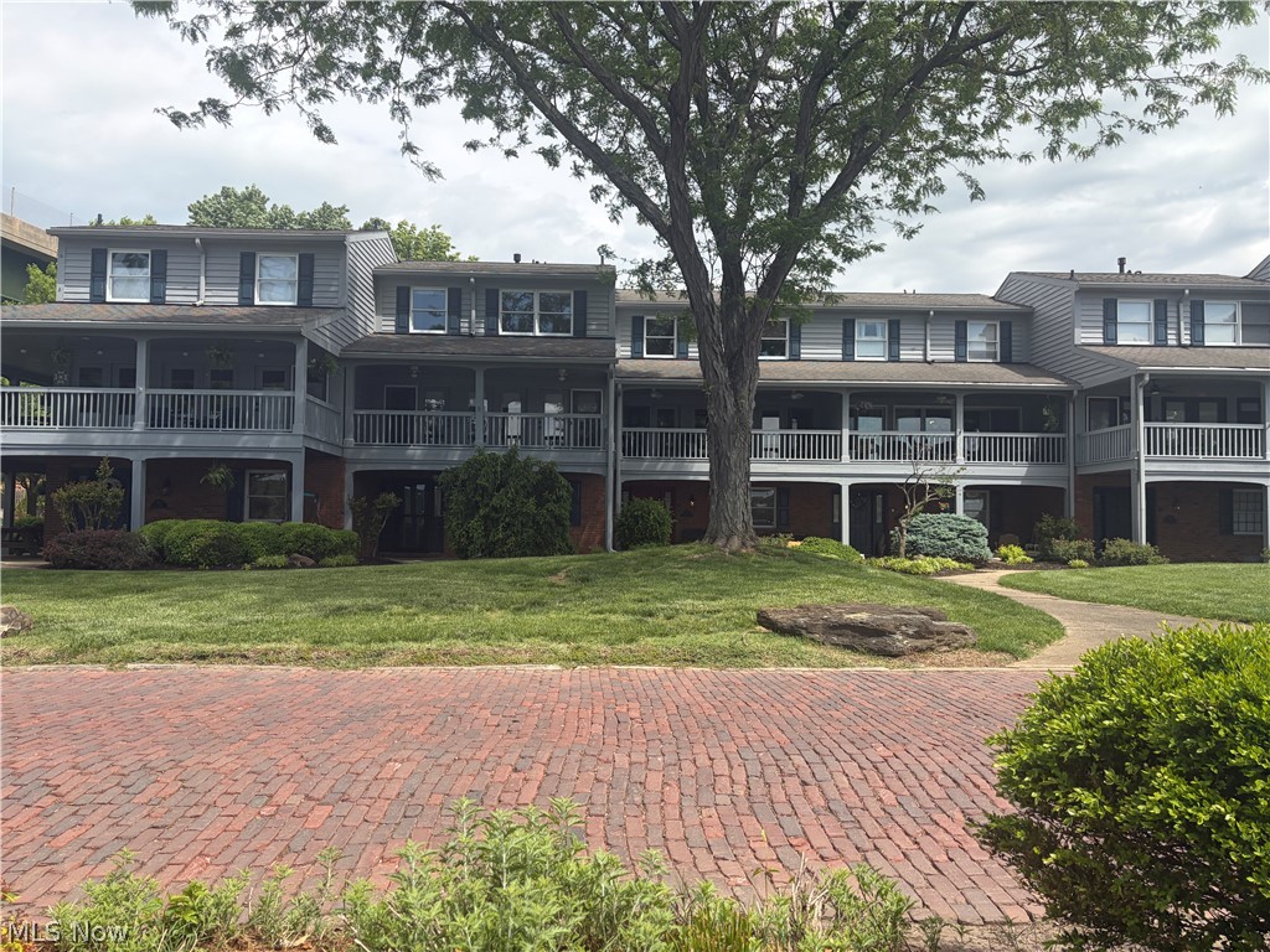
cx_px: 635
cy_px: 476
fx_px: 954
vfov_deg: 53.1
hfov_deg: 67.3
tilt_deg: +2.6
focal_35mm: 26
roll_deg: -0.2
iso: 50
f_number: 1.6
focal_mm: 5.96
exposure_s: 1/2985
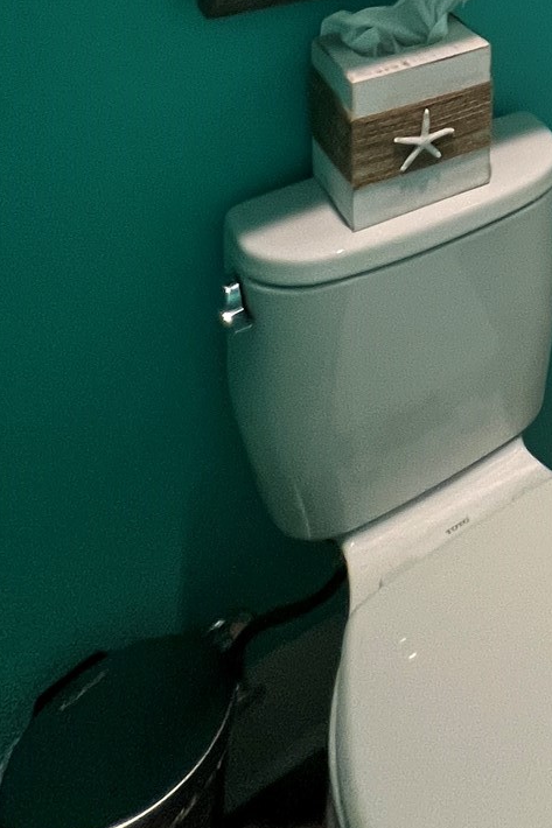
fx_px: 897
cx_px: 892
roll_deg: -2.3
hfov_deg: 24.1
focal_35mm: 39
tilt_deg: -4.5
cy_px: -283
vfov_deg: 33.6
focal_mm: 1.57
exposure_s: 1/60
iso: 200
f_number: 1.8
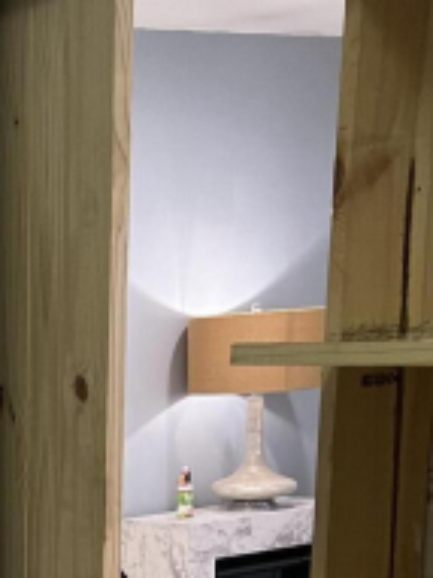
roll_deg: +3.4
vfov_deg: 20.0
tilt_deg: -14.7
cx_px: -282
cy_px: 722
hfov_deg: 14.7
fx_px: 1519
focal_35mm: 91
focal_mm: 5.7
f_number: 1.5
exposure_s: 1/60
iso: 250
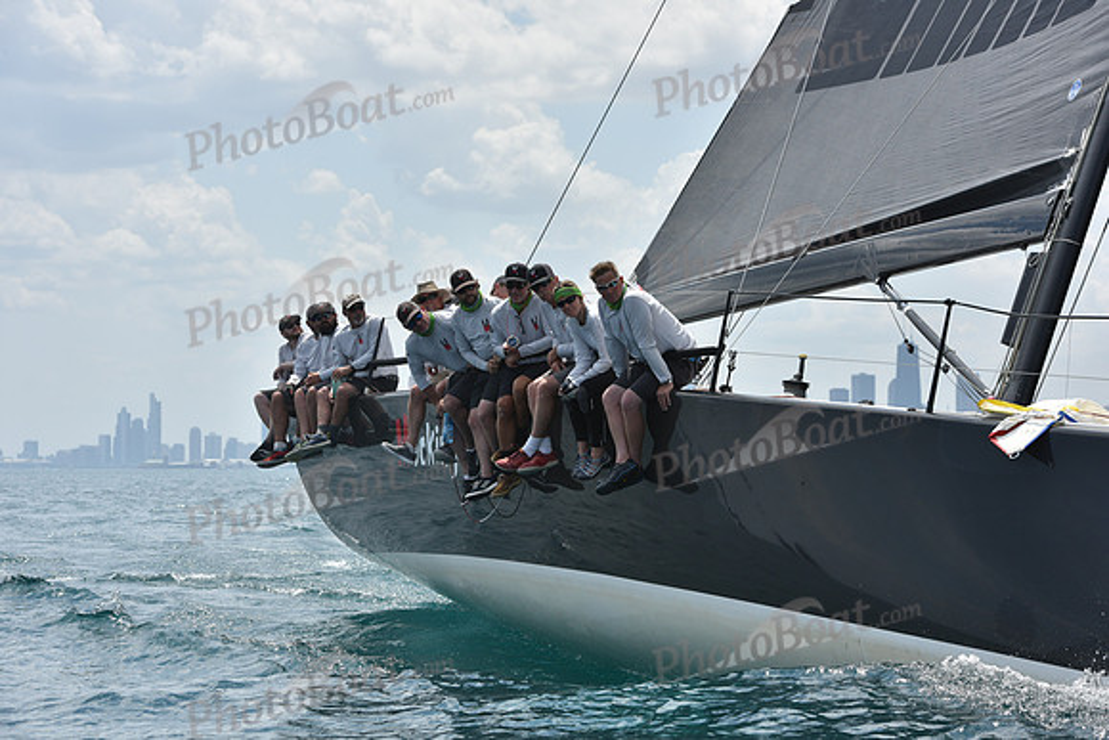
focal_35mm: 100
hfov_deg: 20.4
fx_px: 3081
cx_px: 554
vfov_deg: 13.7
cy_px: 370
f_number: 7.1
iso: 250
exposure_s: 1/1250
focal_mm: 100
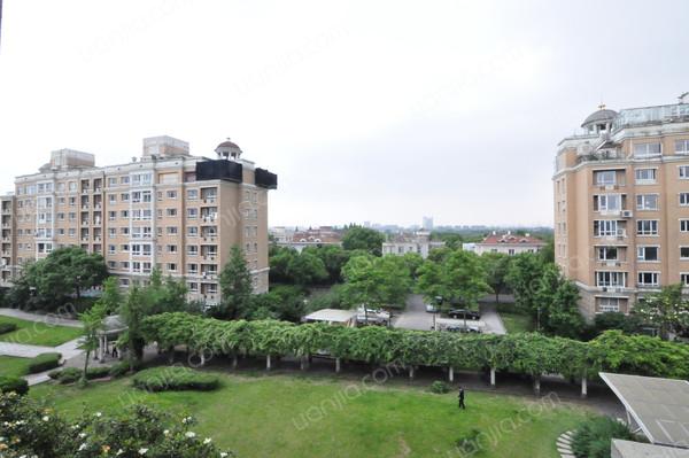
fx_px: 316
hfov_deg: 95.0
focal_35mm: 16
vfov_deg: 72.0
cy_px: 229
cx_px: 344
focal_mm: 11
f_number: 22
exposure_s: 1/250
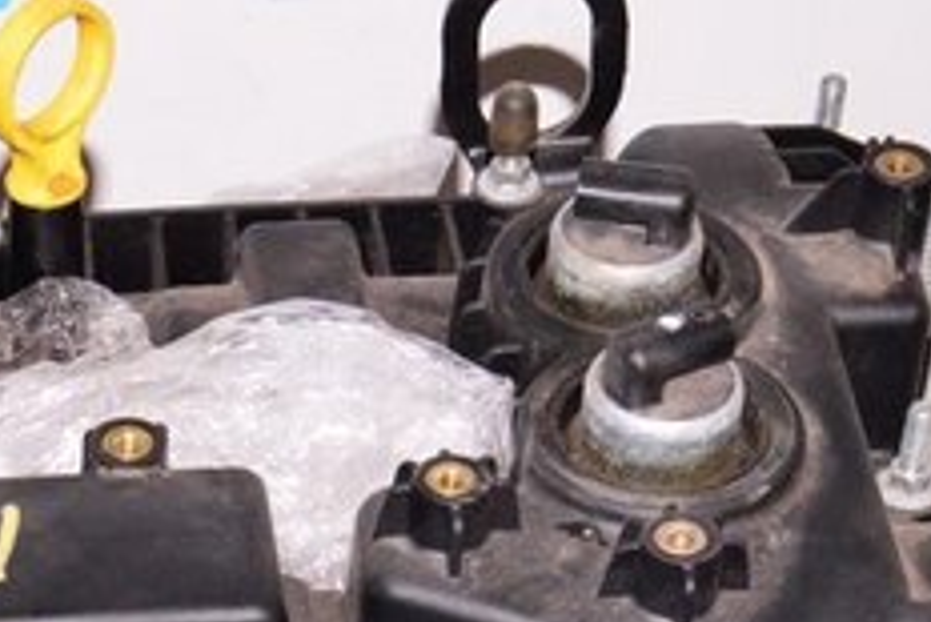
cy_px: 1362
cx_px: -397
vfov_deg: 7.9
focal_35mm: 165
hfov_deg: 12.0
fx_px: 4275
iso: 1600
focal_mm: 25
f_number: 8
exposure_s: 1/160
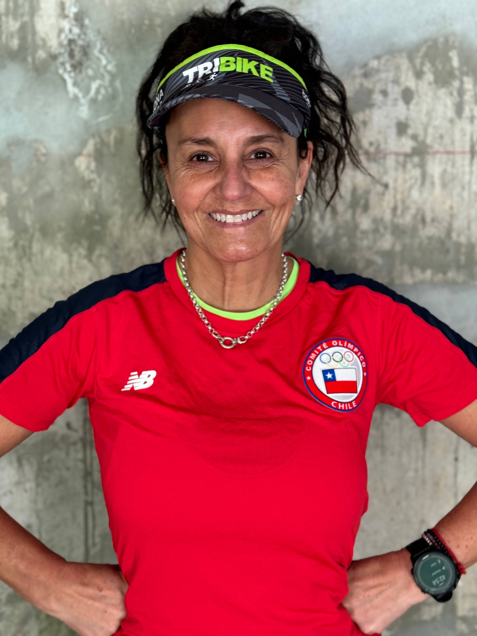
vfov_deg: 39.7
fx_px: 882
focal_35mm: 48
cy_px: 318
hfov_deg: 30.3
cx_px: 238
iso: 160
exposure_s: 1/50
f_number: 1.78
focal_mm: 6.76
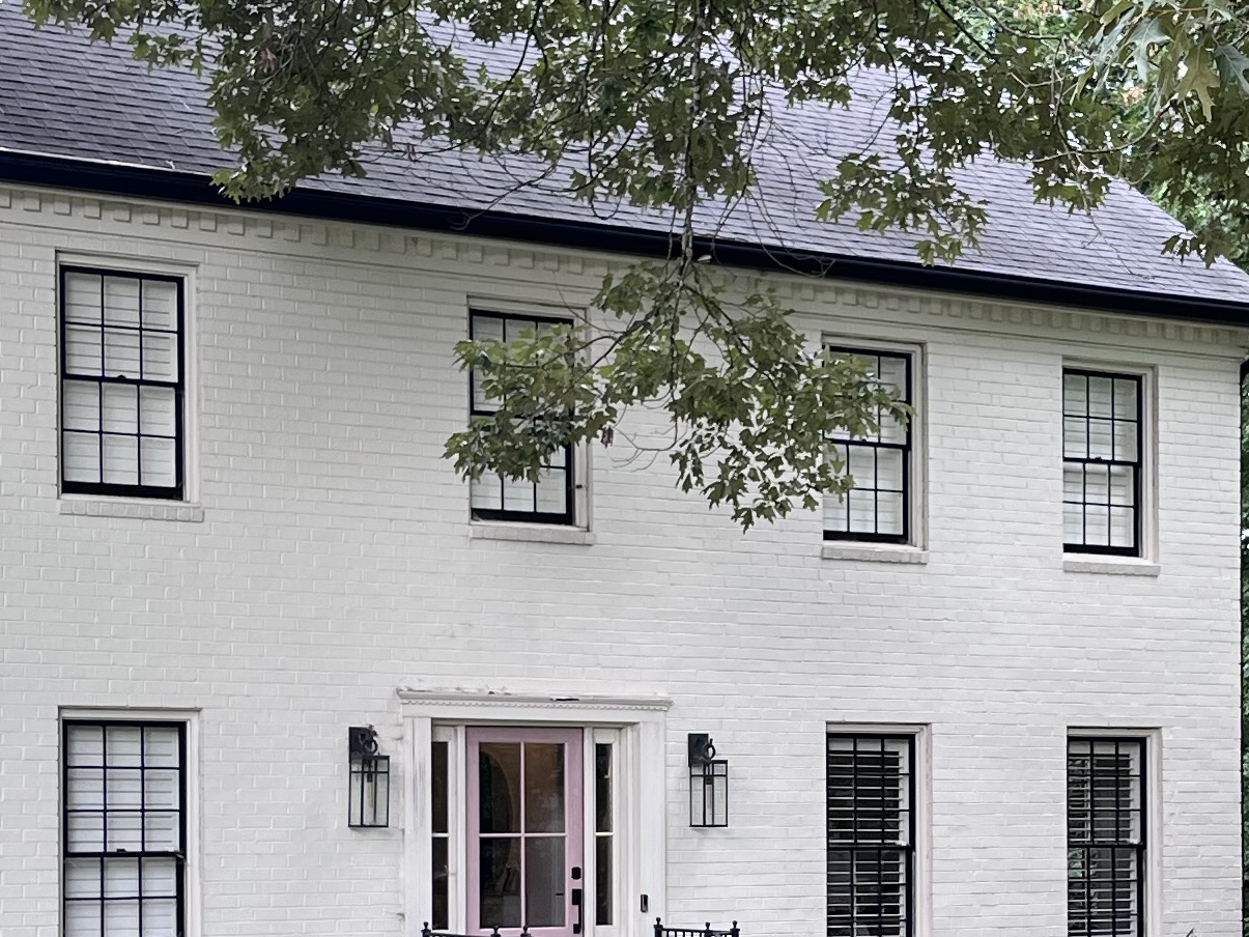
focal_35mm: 87
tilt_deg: +0.1
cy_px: 804
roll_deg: +0.4
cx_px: 851
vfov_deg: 16.8
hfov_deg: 22.4
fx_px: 3139
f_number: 1.6
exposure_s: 1/121
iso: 64
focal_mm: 5.1
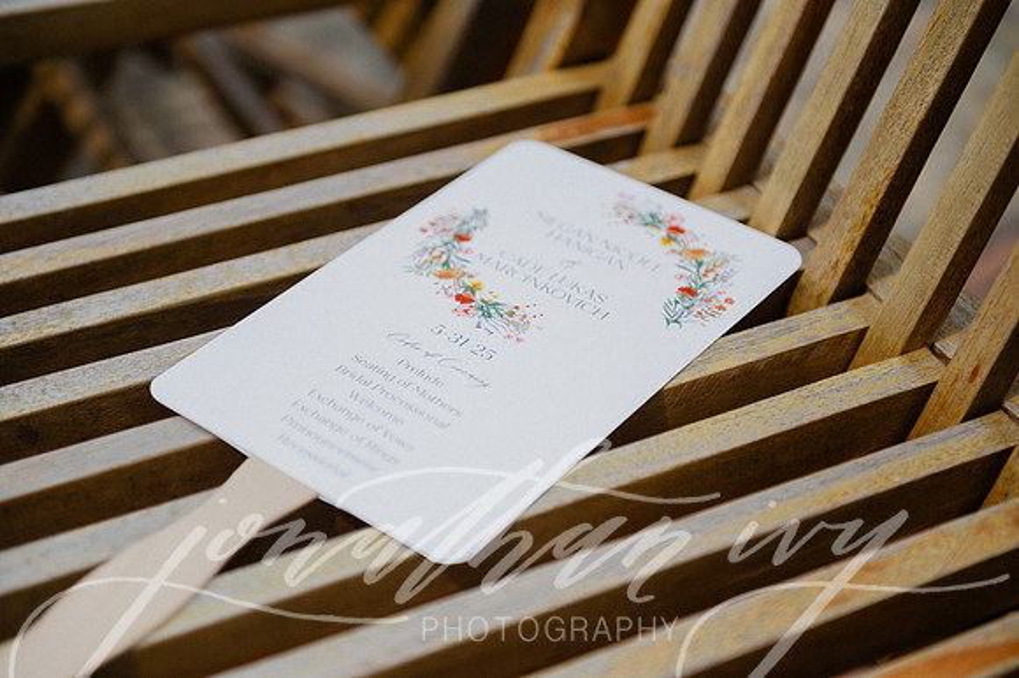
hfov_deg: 30.5
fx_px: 1867
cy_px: 339
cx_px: 510
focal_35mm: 66
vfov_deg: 20.6
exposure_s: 1/5000
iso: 100
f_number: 2.8
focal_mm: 66
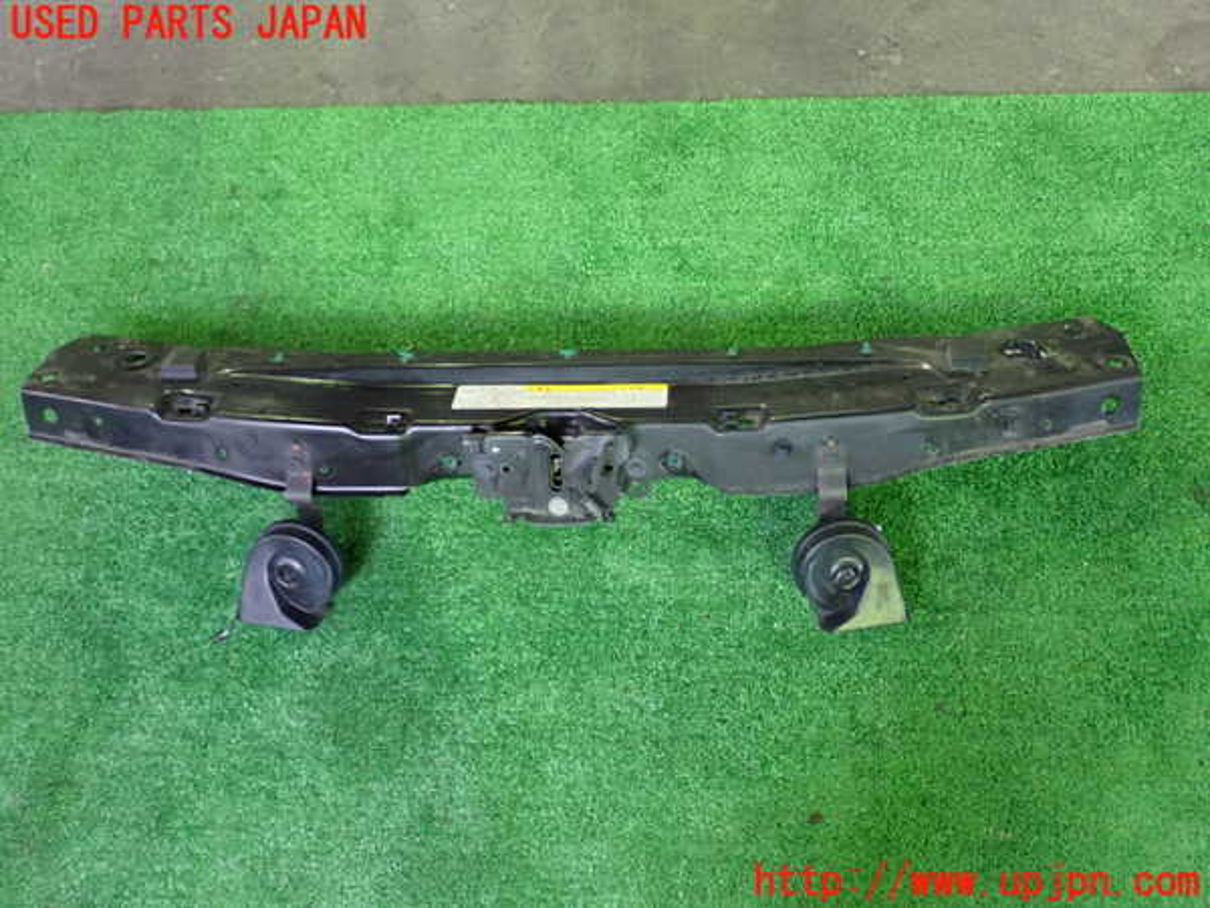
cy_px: 454
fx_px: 1538
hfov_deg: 42.9
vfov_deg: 32.9
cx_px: 605
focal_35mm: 44
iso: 800
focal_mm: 7.84
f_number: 2.9
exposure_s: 1/25
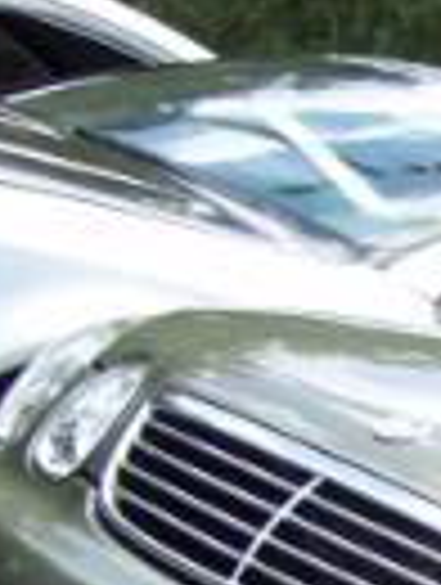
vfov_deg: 10.3
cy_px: 810
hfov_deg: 7.4
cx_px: 1094
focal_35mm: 187
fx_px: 3166
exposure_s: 1/320
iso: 64
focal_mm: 6.3
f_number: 2.8
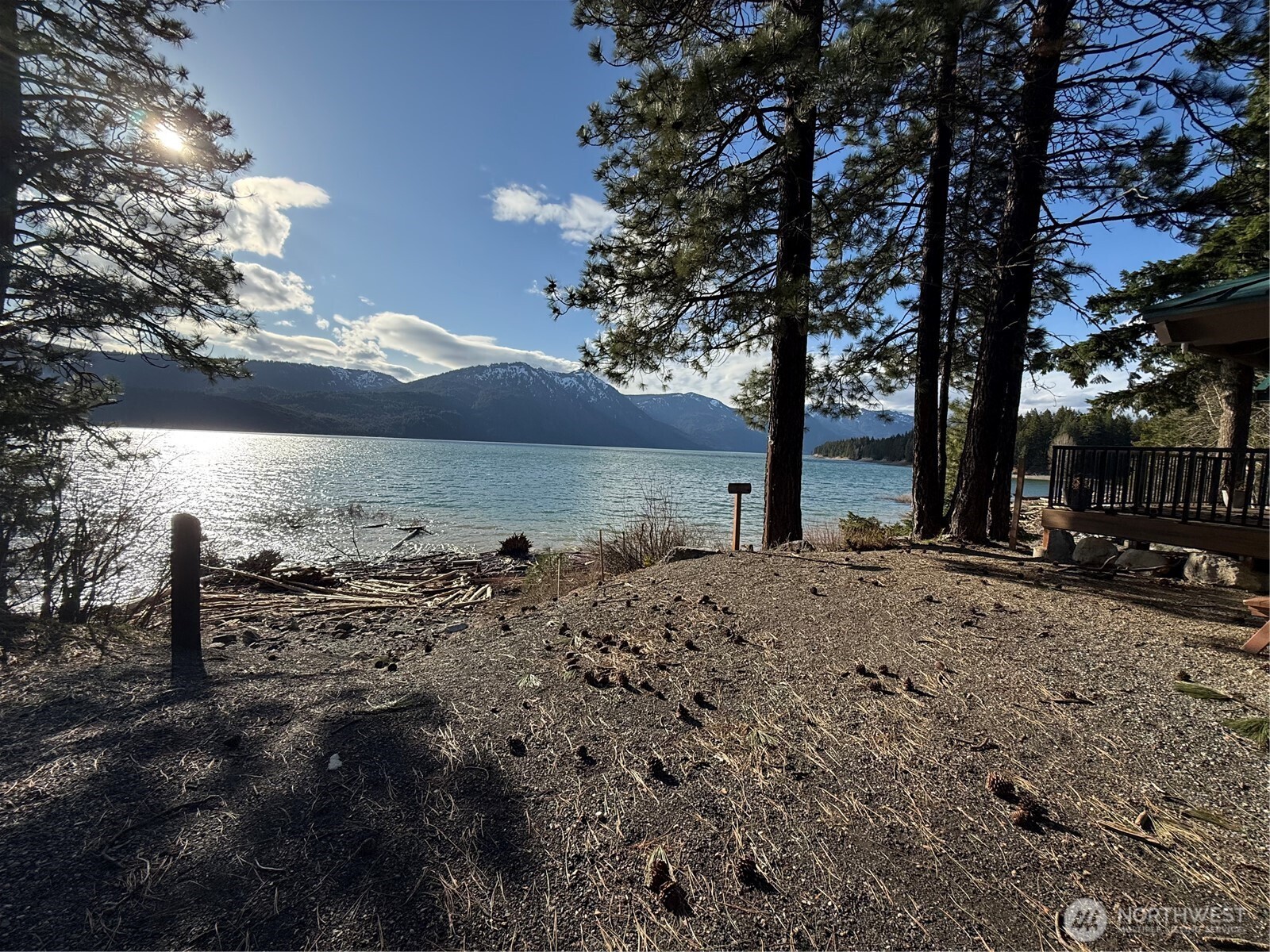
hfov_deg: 102.1
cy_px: 476
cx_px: 635
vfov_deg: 85.7
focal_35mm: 14
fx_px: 514
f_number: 2.2
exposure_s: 1/3125
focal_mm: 2.22
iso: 80
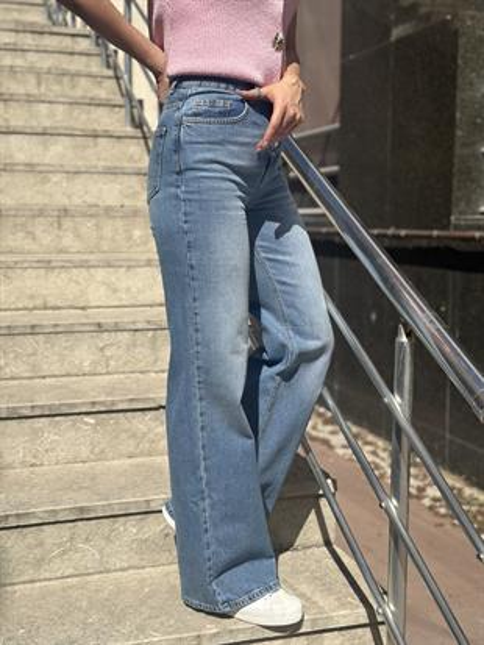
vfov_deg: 39.6
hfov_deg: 30.3
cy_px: 322
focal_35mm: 48
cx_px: 242
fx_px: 894
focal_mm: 6.86
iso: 100
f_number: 1.78
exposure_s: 1/8929
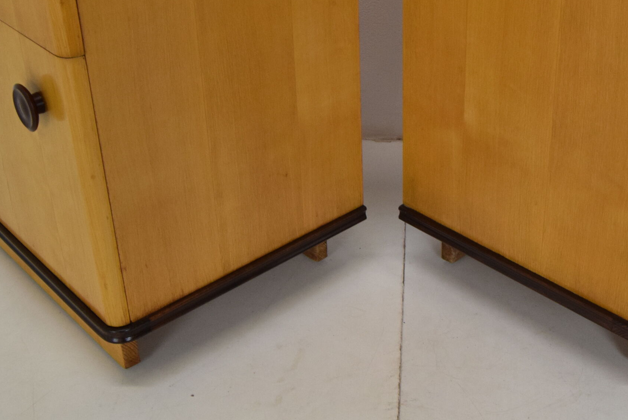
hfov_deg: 37.3
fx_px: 925
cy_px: 129
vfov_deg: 25.4
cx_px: 392
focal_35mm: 53
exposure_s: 1/100
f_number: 10
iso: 1600
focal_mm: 20
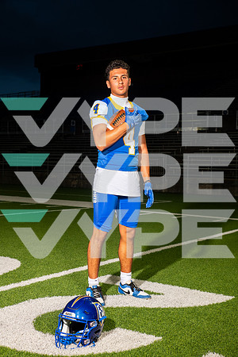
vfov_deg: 41.1
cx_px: 119
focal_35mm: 48
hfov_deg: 28.1
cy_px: 178
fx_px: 476
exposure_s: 1/320
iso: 800
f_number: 7.1
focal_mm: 48
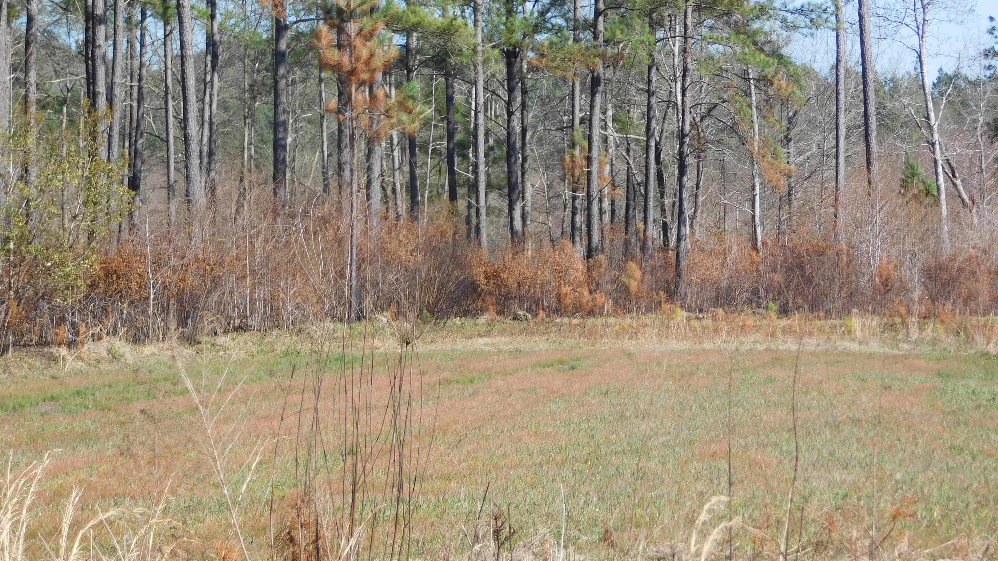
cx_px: 499
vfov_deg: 6.0
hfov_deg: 10.7
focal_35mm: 201
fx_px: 5319
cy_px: 312
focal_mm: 32.7
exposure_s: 1/400
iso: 125
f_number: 5.4
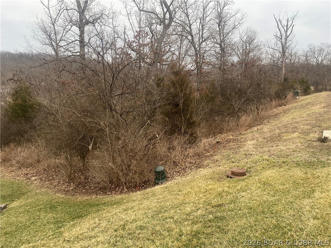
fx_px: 249
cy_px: 124
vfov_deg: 53.1
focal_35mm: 26
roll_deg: -1.0
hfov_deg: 67.3
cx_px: 166
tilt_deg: -8.1
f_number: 1.8
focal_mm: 4.25
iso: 32
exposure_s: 1/267
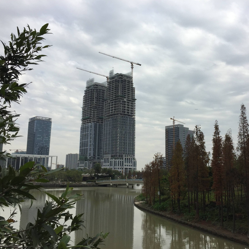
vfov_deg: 47.2
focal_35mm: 35
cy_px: 125
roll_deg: -0.8
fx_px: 285
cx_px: 152
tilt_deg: +11.3
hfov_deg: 46.9
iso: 32
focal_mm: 4.15
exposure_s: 1/1522
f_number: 2.2
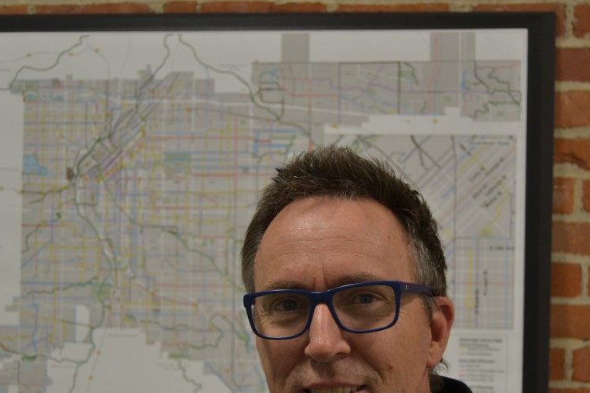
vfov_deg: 18.7
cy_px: 248
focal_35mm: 73
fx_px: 1191
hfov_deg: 27.8
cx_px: 289
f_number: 4.5
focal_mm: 35
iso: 560
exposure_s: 1/60
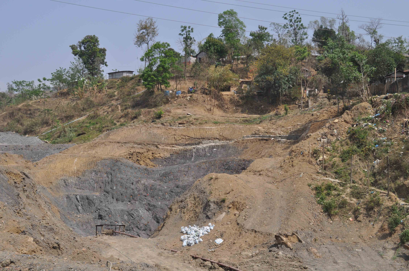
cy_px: 136
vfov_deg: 31.8
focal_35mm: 42
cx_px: 204
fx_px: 477
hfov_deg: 46.4
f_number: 10
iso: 200
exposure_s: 1/400
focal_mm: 28
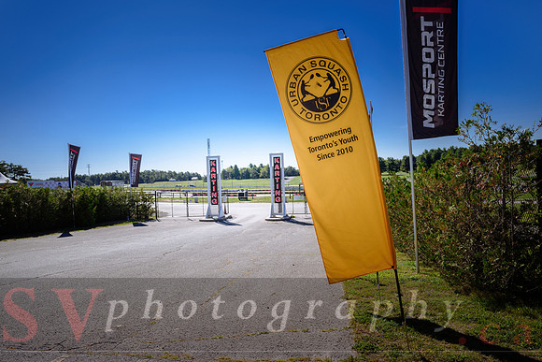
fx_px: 437
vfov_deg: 45.0
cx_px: 271
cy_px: 181
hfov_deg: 63.6
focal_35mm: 29
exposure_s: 1/500
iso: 64
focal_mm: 29
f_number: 4.5
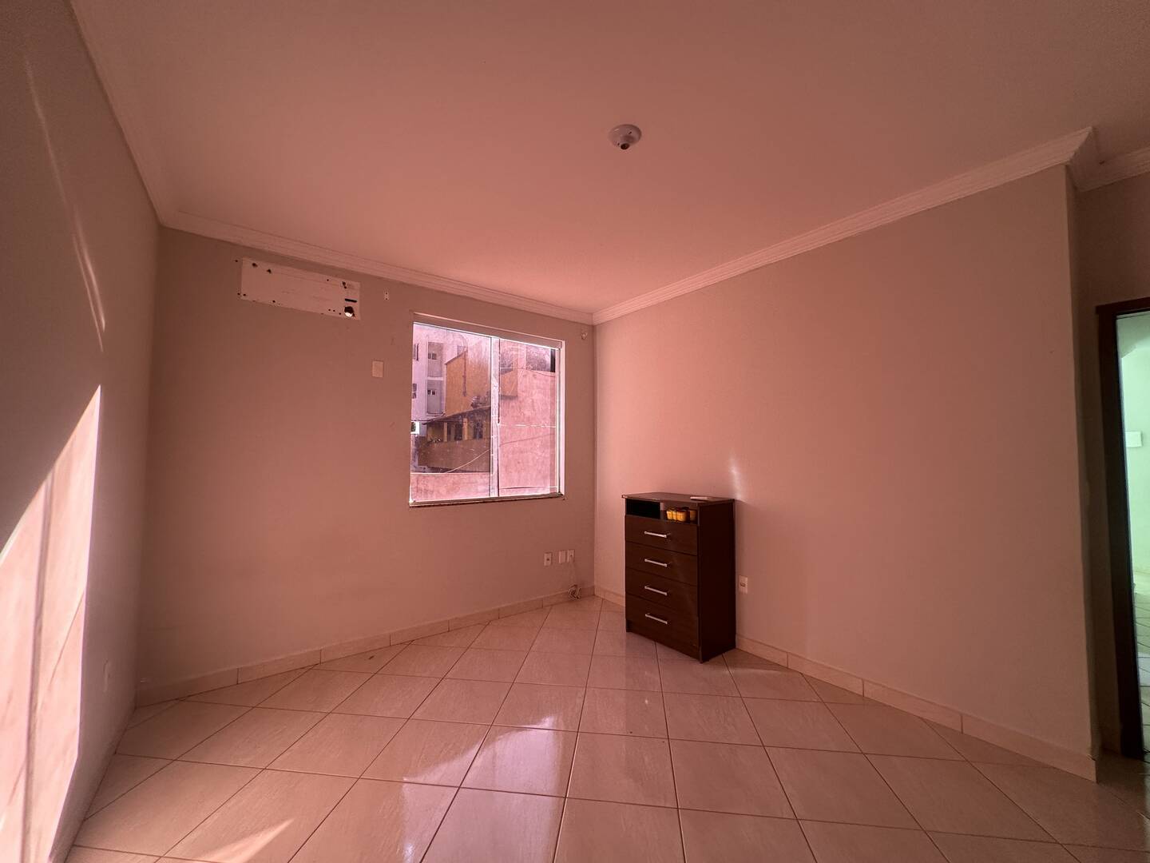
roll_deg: -0.7
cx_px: 575
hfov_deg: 102.1
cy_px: 432
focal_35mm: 14
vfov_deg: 85.7
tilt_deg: +3.3
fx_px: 465
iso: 125
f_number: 2.2
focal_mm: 2.22
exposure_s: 1/99
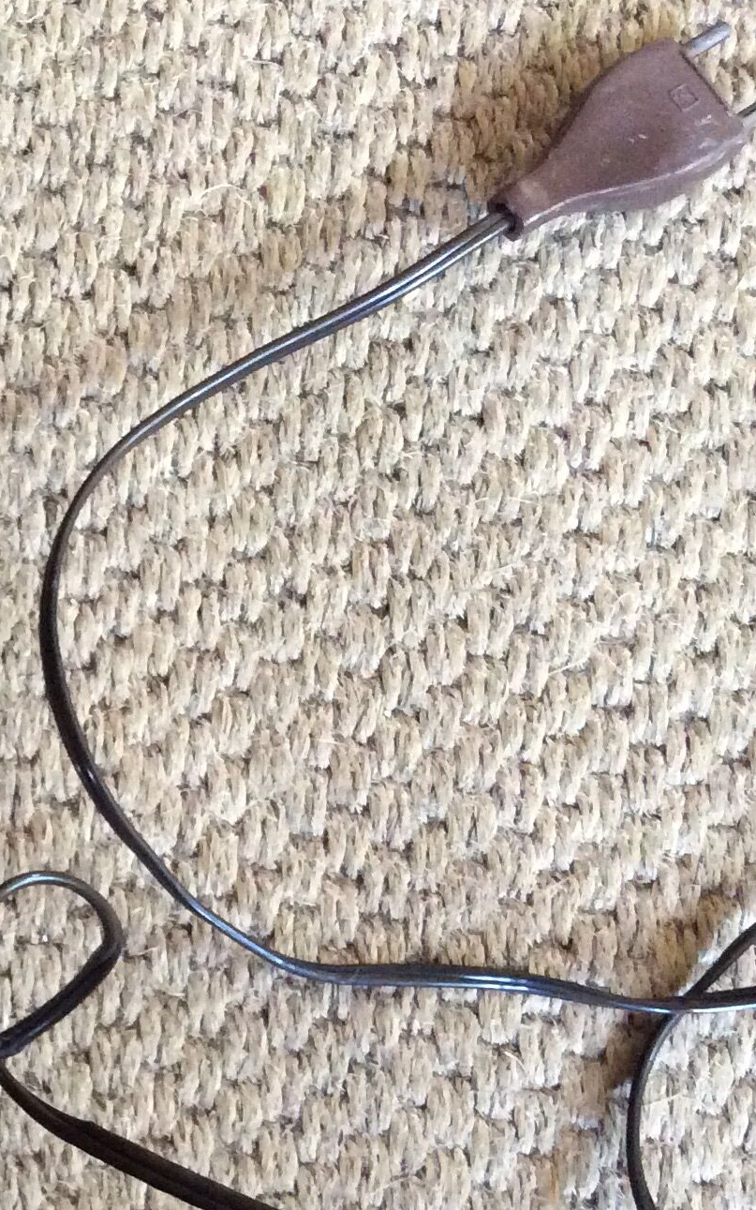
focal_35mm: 68
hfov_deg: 17.9
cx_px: -230
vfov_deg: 29.9
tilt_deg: -80.9
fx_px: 2241
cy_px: 831
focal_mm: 3.3
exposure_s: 1/25
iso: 250
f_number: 2.4
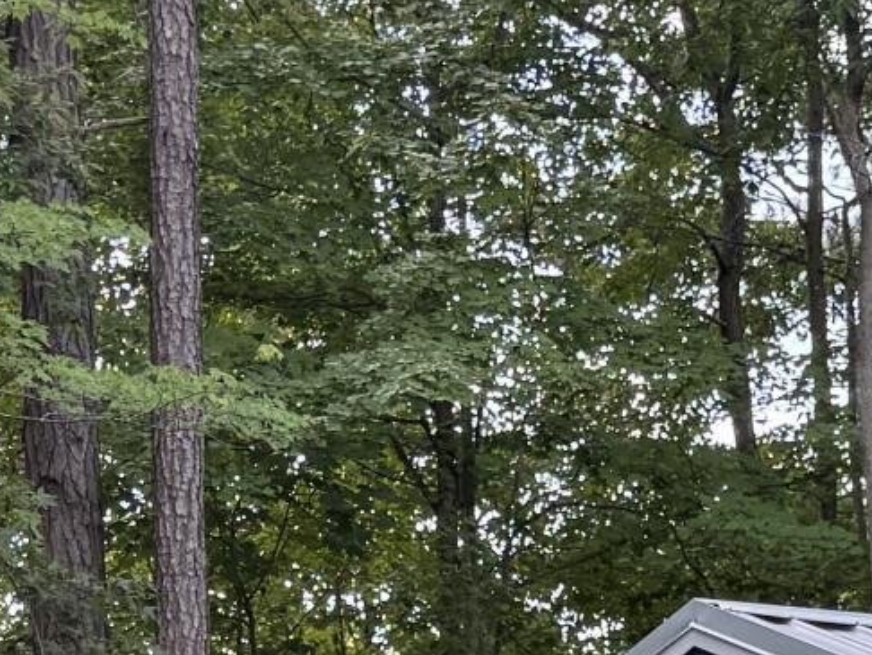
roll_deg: -0.7
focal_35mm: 148
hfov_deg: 13.3
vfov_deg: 9.8
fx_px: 3730
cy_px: 924
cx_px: 684
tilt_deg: +4.2
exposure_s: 1/580
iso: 100
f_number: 1.78
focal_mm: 6.76
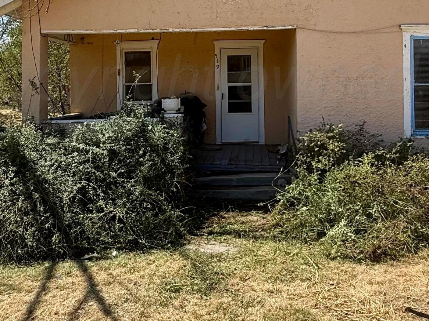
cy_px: 83
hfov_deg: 51.3
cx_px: 205
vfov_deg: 38.7
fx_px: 446
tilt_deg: +0.6
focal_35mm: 36
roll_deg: +0.9
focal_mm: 2.22
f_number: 2.2
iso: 50
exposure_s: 1/955
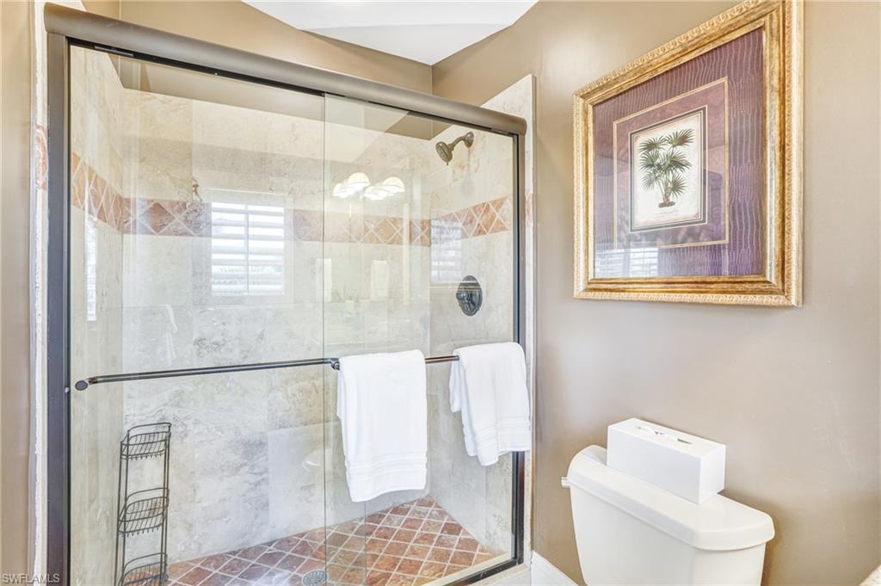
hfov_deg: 96.8
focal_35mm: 16
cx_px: 440
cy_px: 293
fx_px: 391
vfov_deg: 73.7
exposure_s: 1/8
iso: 400
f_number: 9
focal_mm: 16
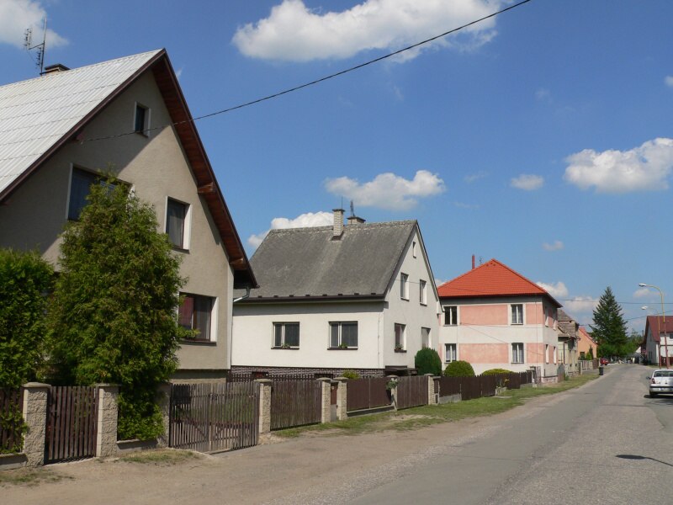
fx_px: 700
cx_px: 336
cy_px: 252
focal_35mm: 36
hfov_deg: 51.4
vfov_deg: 39.7
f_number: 5.6
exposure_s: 1/500
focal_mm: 6
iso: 80
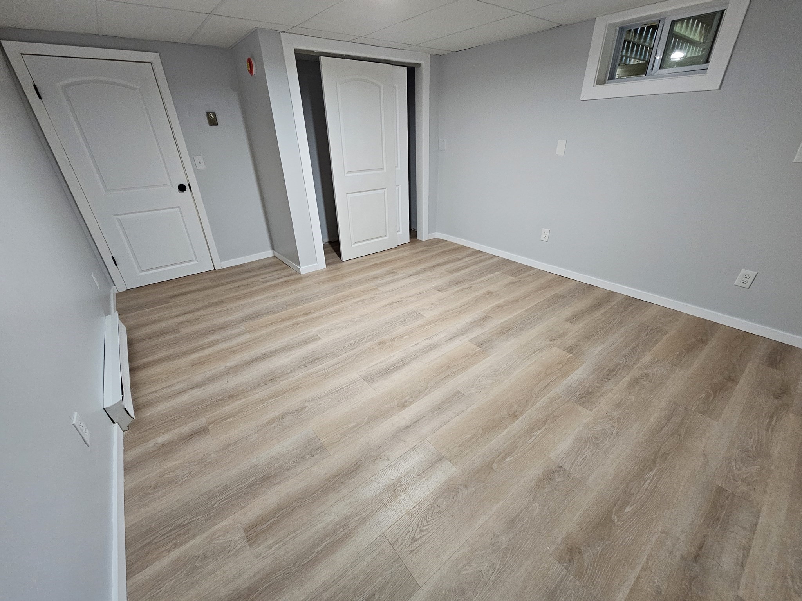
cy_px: 300
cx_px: 401
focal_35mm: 13
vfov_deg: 89.9
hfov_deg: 106.2
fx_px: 301
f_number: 2.2
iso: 500
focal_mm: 2.2
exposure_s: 1/30
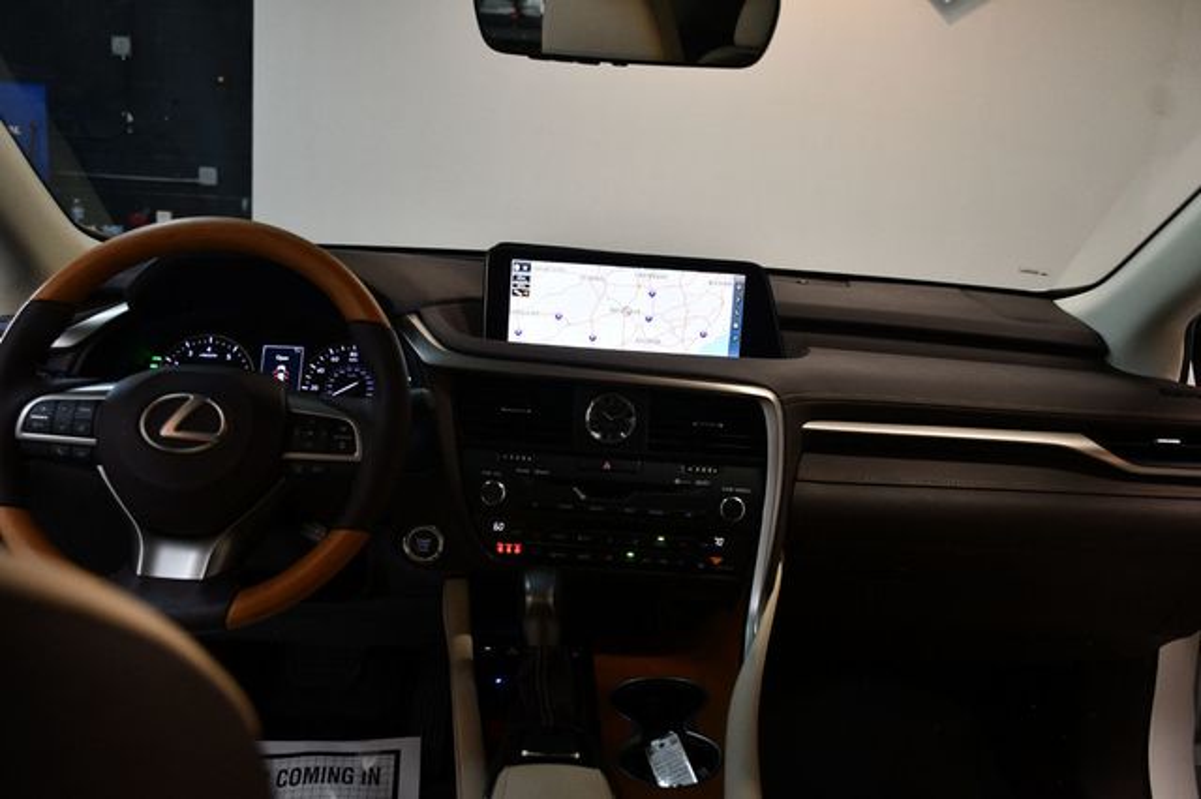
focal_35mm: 33
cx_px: 600
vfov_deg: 39.9
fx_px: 1100
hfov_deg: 57.2
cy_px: 400
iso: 1000
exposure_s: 1/125
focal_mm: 22
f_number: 3.5
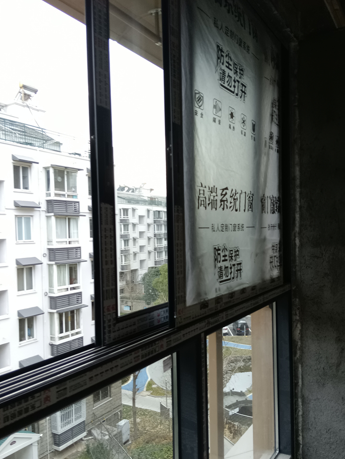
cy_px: 243
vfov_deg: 59.9
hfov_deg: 46.7
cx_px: 193
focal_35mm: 30
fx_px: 399
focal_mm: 3.96
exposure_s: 1/100
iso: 317
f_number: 1.8
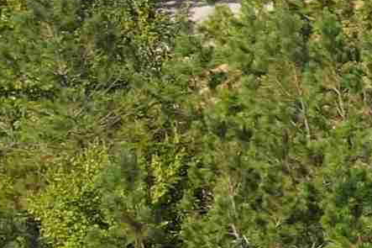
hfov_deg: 9.0
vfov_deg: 7.9
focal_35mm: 173
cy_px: 48
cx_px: 1196
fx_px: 1787
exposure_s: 1/350
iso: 100
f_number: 2.8
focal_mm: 4.5
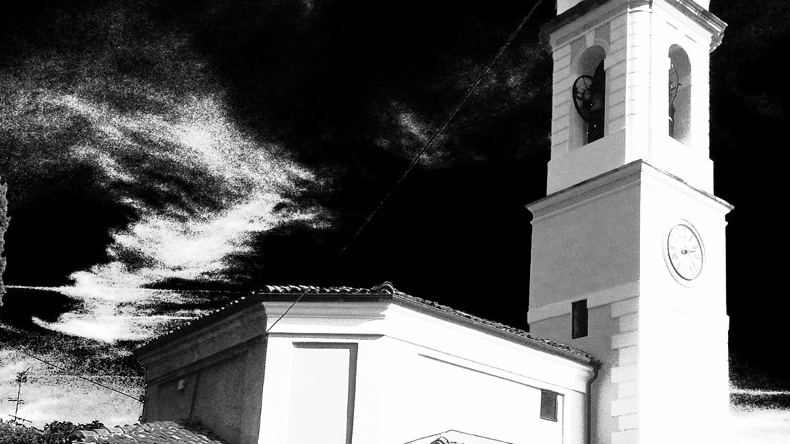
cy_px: 421
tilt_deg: +16.1
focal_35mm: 49
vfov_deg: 23.6
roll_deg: -3.3
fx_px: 1026
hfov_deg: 42.1
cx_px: 393
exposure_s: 1/4184
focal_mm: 4.12
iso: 50
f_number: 2.4
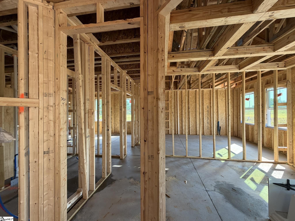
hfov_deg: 102.1
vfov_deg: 85.7
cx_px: 148
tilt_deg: -0.1
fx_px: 119
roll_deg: +1.0
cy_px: 110
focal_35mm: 14
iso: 100
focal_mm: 2.22
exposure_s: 1/121
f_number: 2.2
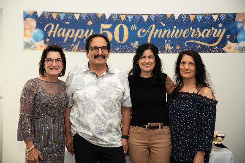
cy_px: 82
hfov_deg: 36.2
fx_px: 374
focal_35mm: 55
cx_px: 122
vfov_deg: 24.6
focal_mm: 55
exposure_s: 1/125
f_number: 3.2
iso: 160
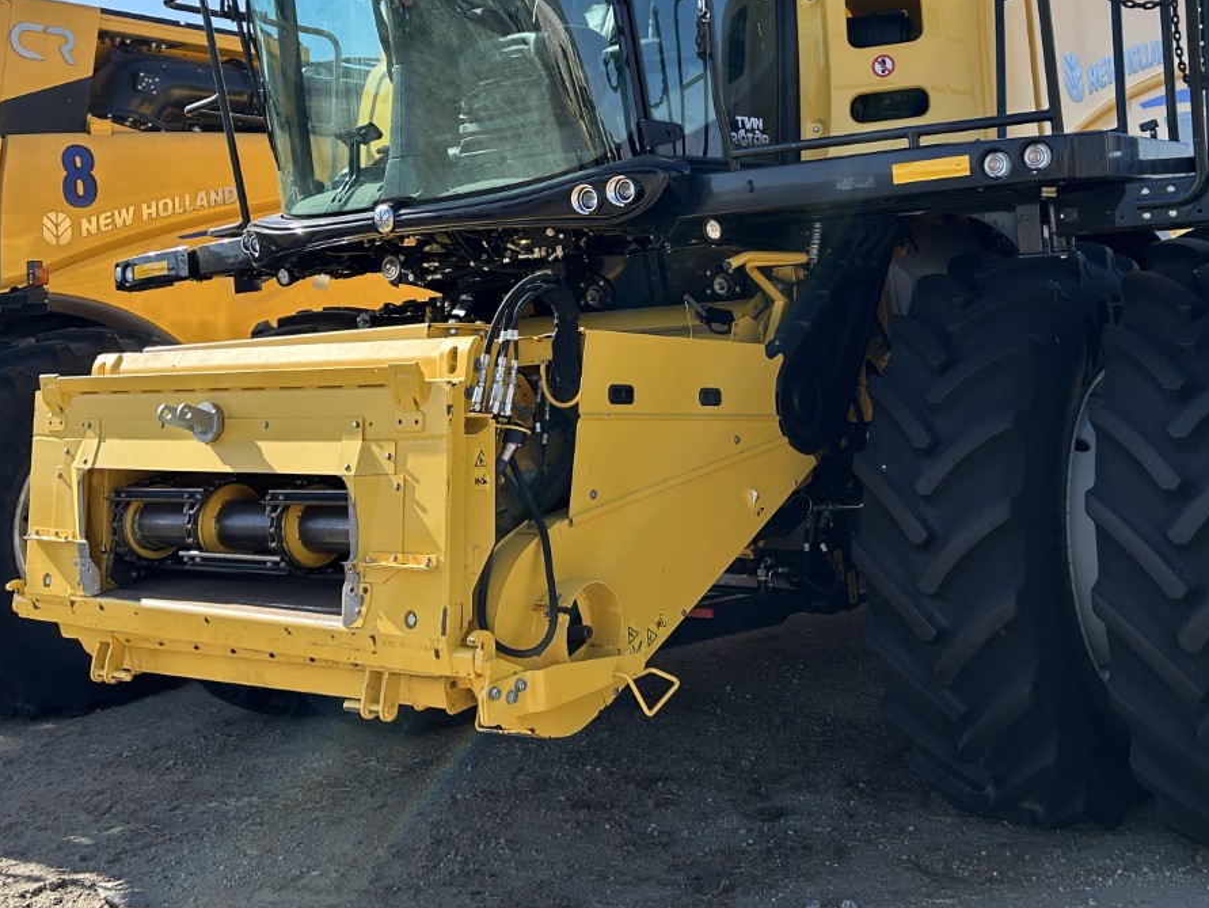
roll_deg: +3.7
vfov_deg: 33.6
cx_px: 714
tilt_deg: +5.0
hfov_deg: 44.6
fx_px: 1467
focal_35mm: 42
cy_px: 220
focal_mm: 5.7
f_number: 1.5
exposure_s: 1/2008
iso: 50
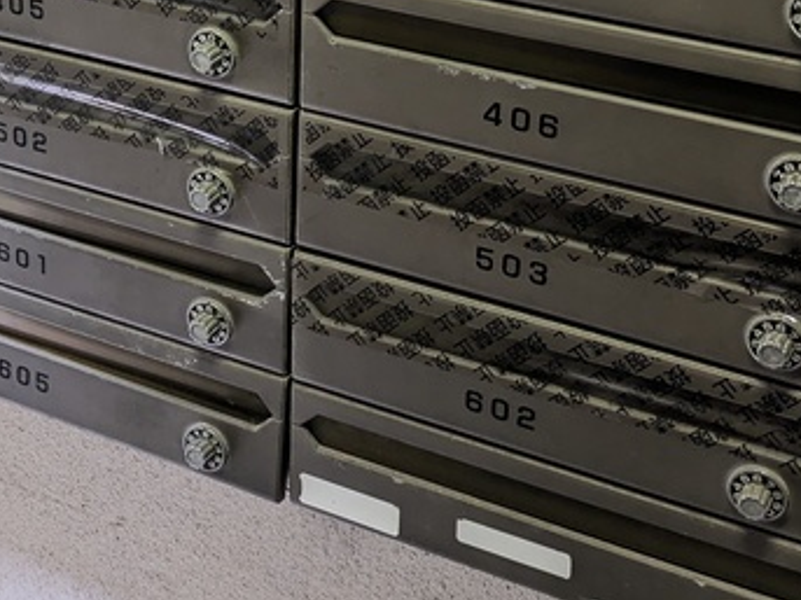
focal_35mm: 70
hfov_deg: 27.3
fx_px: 1619
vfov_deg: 19.9
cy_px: -82
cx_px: 177
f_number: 1.89
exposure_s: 1/40
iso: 371
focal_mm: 5.43
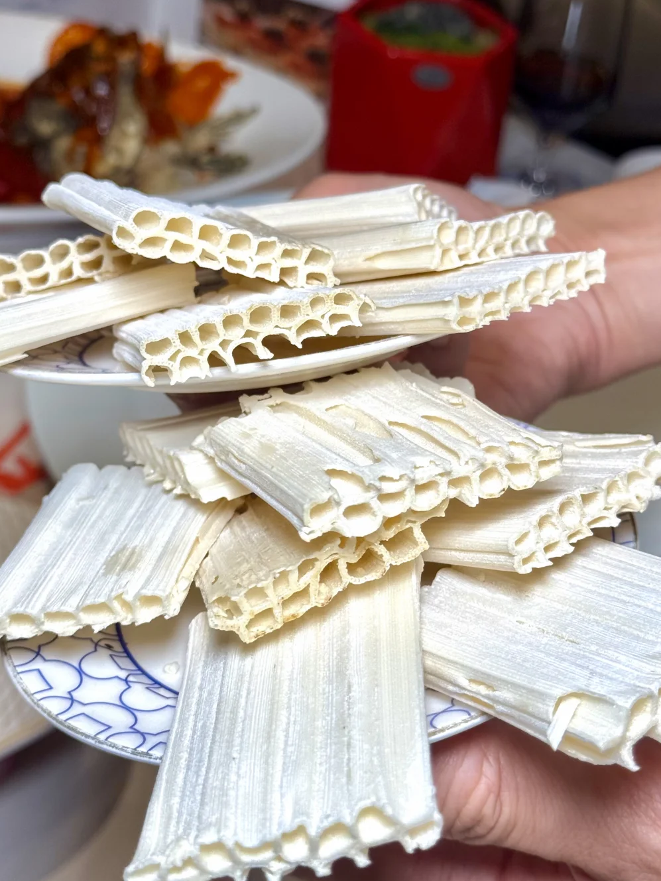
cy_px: 430
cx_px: 347
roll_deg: -5.5
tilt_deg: -38.1
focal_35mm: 52
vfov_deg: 36.8
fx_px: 1324
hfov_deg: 28.0
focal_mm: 6.76
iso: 64
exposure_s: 1/592
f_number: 1.78
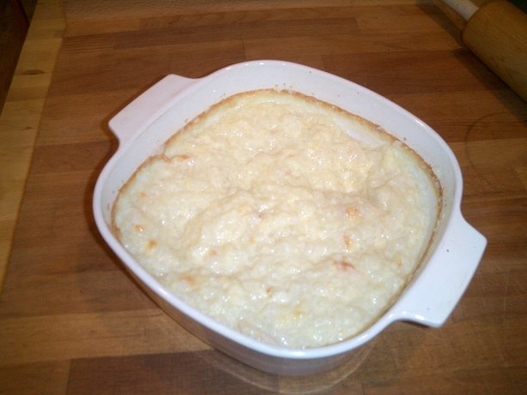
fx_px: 533
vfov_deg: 40.7
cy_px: 198
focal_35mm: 35
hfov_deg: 52.6
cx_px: 264
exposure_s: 1/40
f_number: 4.2
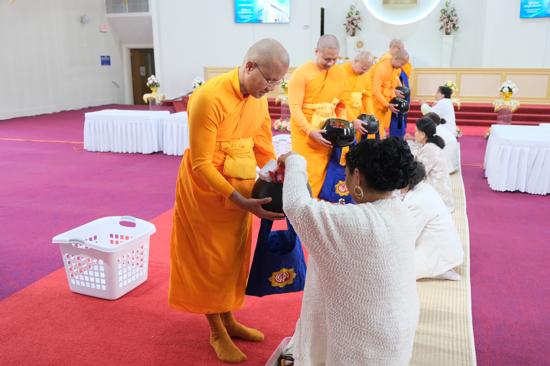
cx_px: 275
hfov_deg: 57.2
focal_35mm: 33
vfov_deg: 40.0
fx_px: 504
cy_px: 183
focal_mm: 22.3
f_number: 3.2
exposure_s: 1/60
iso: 2000
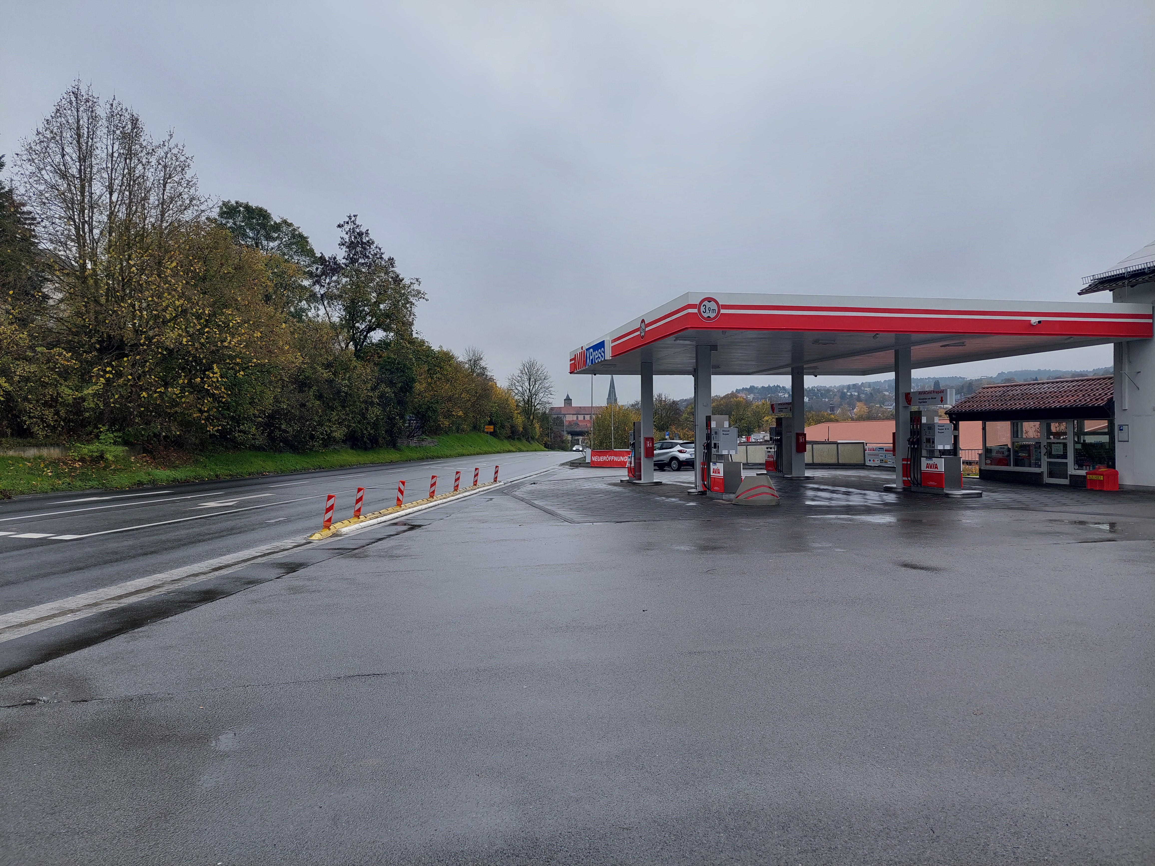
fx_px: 801
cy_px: 433
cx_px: 578
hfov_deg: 71.6
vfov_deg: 56.8
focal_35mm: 24
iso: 40
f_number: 1.8
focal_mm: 5.23
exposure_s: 1/309
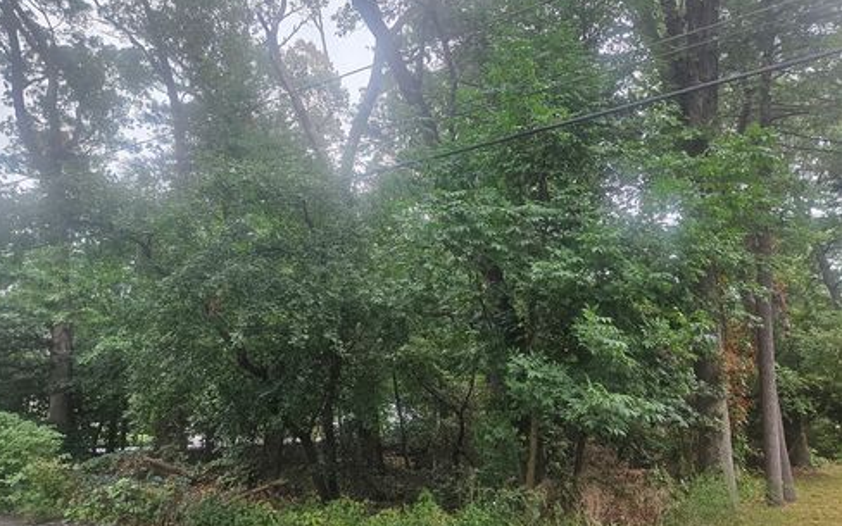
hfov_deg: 72.5
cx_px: 412
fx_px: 574
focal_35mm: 25
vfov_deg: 49.1
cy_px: 303
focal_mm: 5.4
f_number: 1.8
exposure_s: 1/180
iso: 160
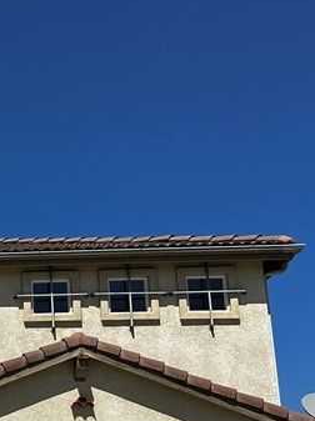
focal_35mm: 73
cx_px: -221
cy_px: 352
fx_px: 887
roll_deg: -1.3
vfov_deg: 26.1
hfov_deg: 17.1
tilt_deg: +14.5
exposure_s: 1/7576
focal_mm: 6.86
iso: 80
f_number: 1.78
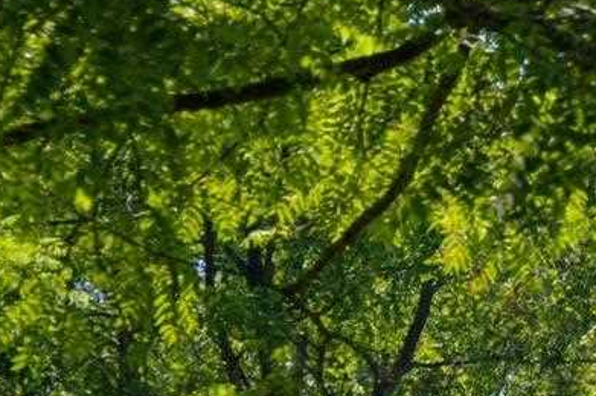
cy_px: 881
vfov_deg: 4.7
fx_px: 4764
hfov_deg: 6.5
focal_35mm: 288
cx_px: 1811
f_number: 3.2
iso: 800
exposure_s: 1/2000
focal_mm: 45
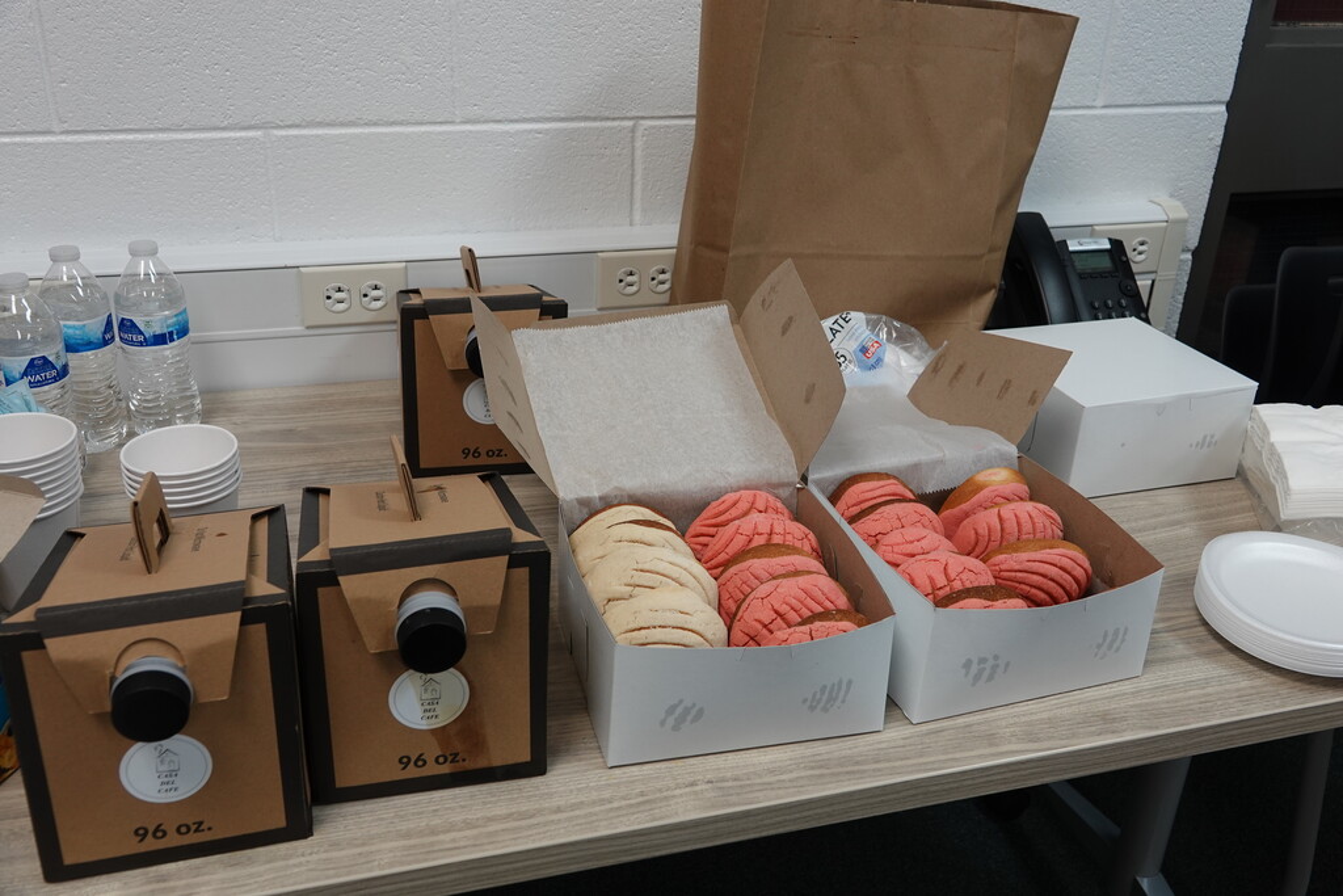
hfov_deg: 57.2
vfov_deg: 40.0
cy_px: 448
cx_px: 672
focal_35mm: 33
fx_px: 1231
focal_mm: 12.04
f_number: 2.8
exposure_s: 1/40
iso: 160
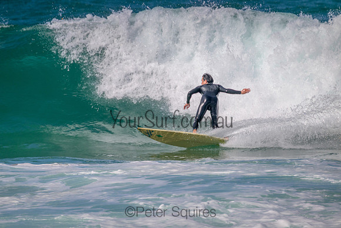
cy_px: 114
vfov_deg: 1.7
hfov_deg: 2.6
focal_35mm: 800
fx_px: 7579
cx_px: 170
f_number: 11
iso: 400
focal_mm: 800
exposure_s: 1/1600
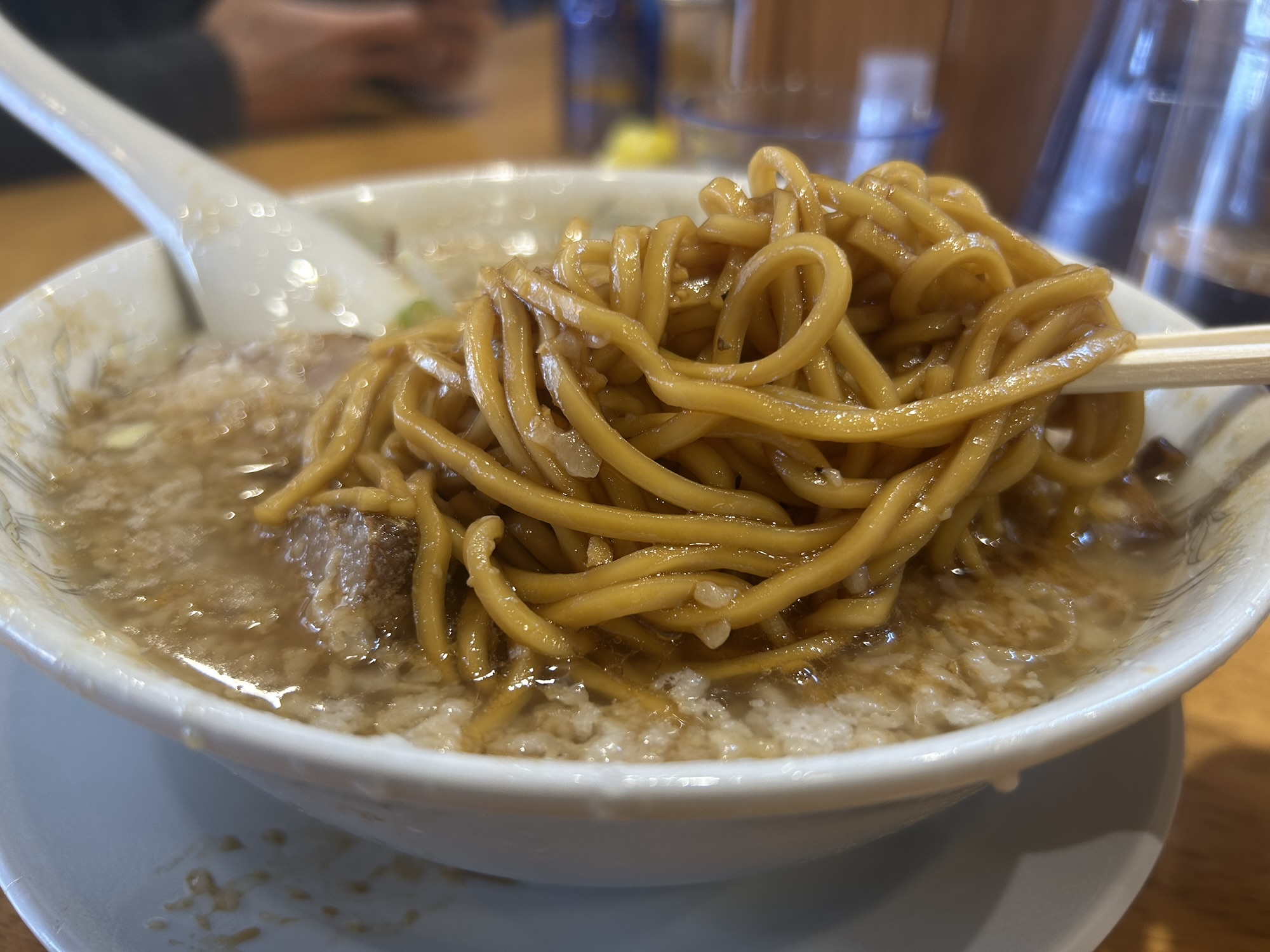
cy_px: 476
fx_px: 954
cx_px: 635
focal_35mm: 26
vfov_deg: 53.1
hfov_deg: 67.3
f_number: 1.5
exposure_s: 1/100
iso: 64
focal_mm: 5.7
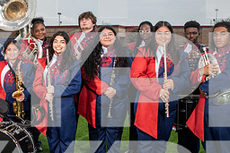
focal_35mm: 59
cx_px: 84
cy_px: 80
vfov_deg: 23.0
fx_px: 377
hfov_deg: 33.7
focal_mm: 26
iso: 200
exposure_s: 1/400
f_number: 7.1
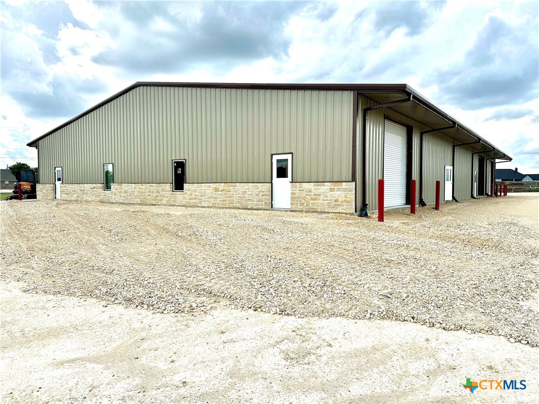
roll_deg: +0.1
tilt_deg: -1.5
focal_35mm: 24
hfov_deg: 71.6
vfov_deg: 56.8
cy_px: 202
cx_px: 270
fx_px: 374
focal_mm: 6.86
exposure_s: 1/4348
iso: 80
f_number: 1.78
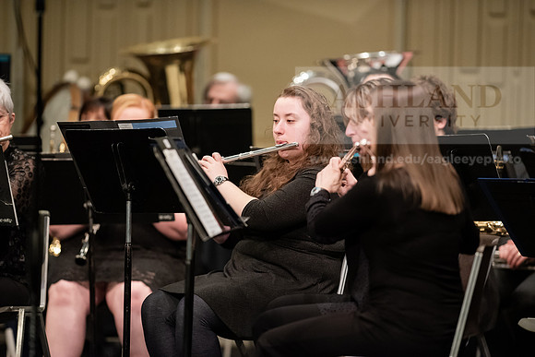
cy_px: 178
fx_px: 4459
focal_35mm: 300
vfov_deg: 4.6
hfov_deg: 6.9
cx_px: 268
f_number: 3.2
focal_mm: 300
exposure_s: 1/320
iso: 4000
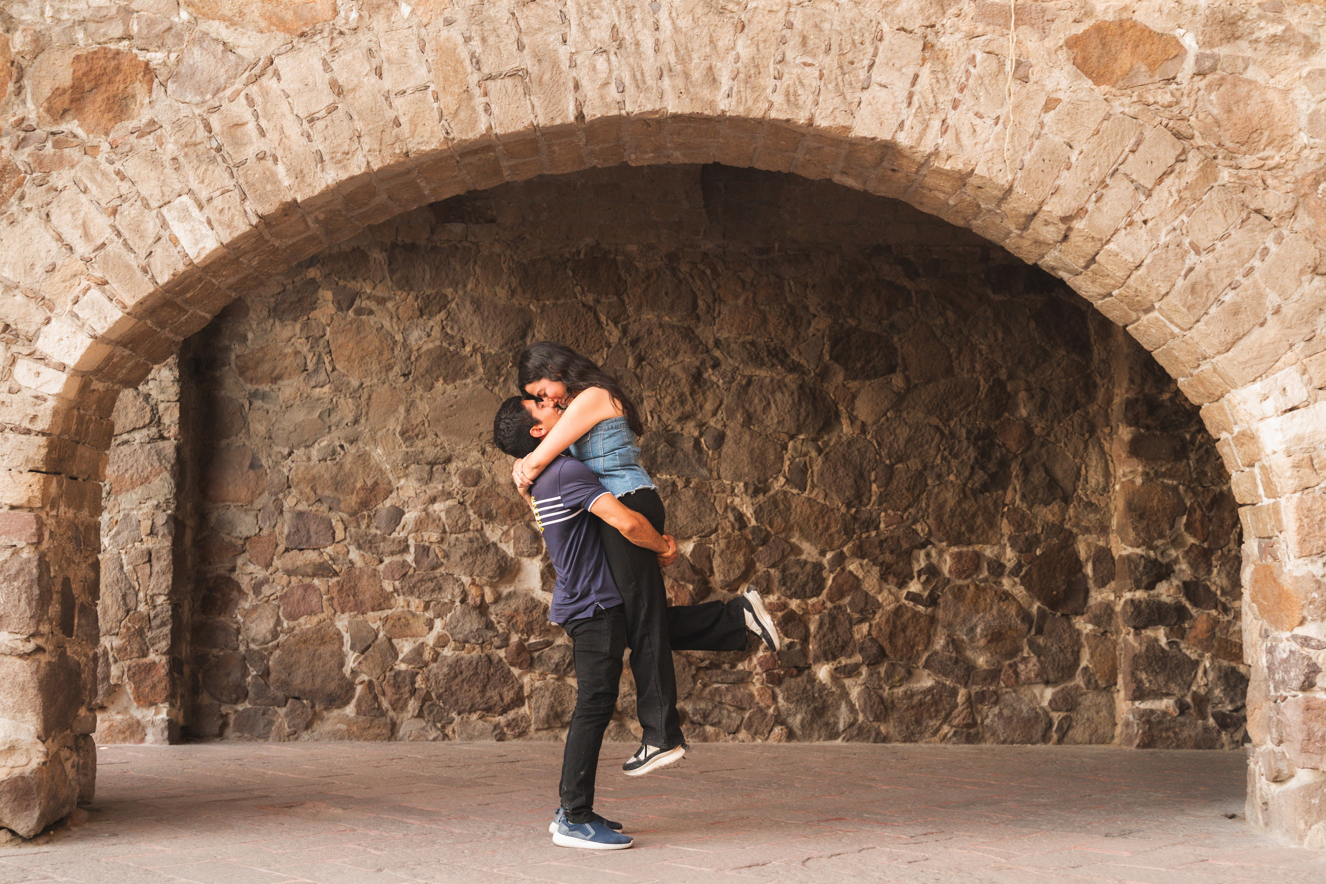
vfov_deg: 30.5
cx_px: 685
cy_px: 489
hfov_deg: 44.5
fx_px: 1619
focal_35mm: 44
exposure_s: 1/125
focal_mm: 37
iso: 2000
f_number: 3.5
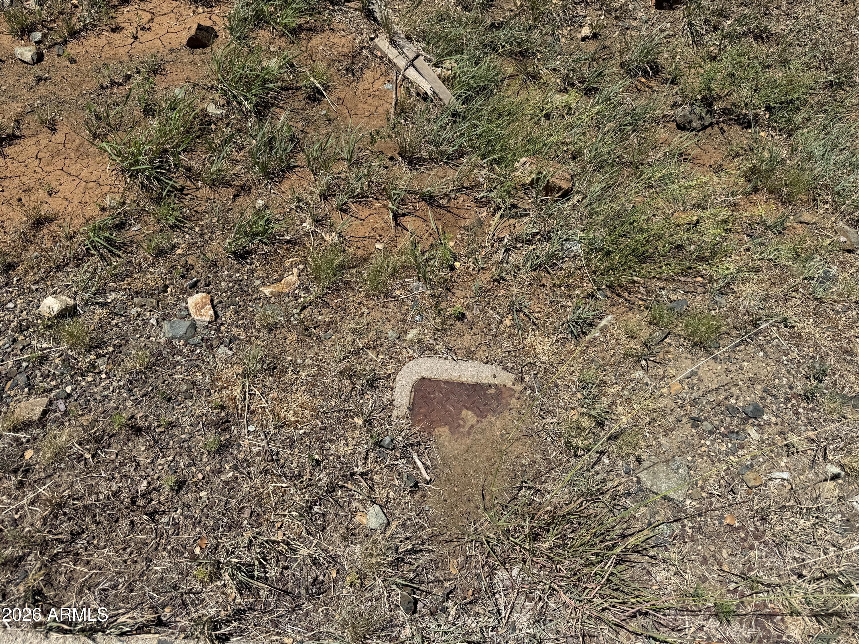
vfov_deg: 56.8
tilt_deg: -53.9
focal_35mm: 24
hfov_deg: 71.6
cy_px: 322
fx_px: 596
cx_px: 430
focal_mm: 6.76
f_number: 1.78
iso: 80
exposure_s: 1/6711
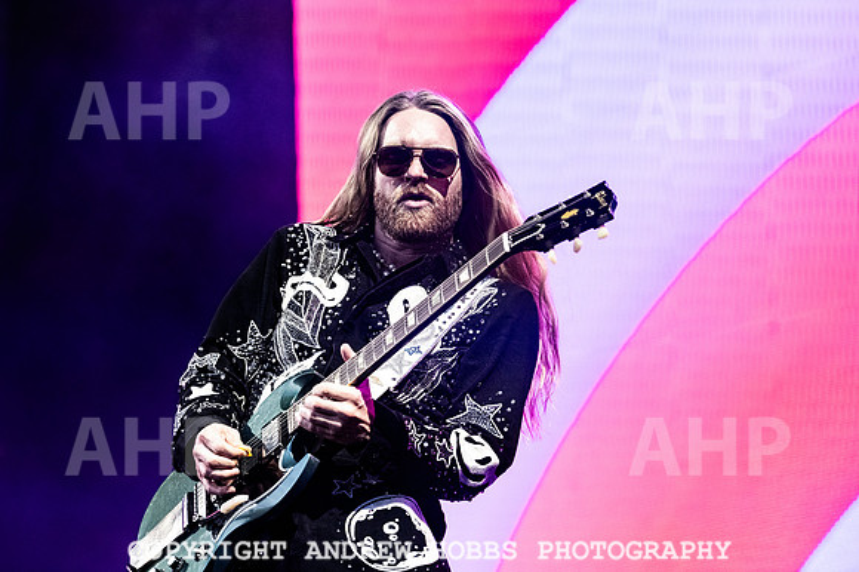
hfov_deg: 12.9
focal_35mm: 159
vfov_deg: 8.6
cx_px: 387
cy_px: 258
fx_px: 3801
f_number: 7.1
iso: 2500
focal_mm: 145
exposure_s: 1/5000
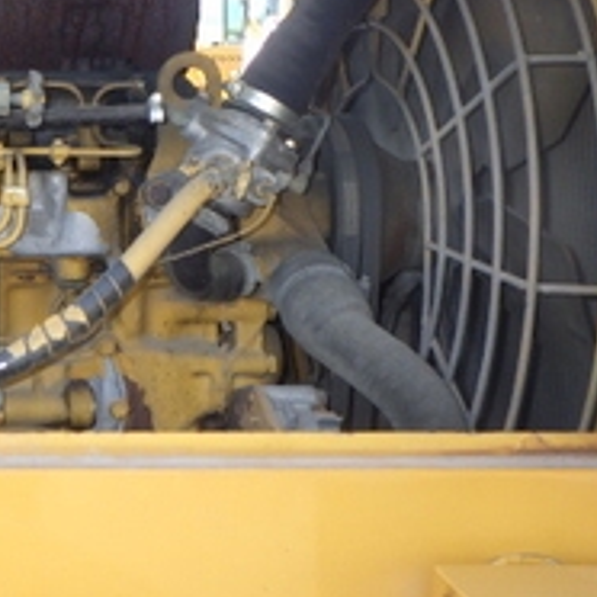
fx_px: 1249
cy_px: 212
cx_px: -106
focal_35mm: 64
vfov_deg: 26.8
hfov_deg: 24.5
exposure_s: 1/160
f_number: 3.5
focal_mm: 5
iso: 125
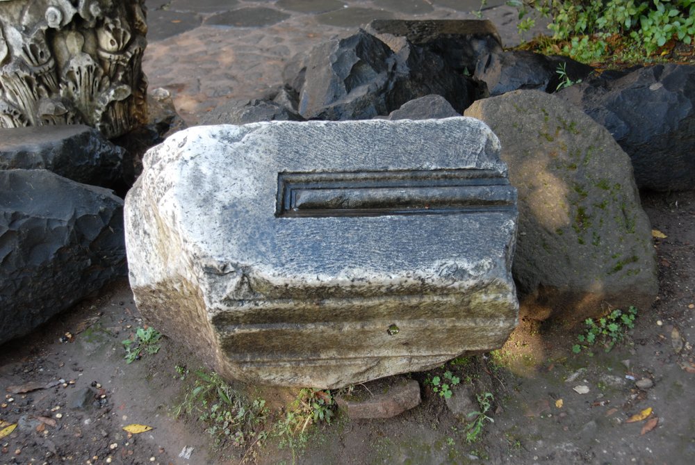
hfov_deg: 43.6
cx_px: 348
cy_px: 232
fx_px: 870
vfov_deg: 29.9
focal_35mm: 45
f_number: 4
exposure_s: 1/60
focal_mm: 30
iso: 200
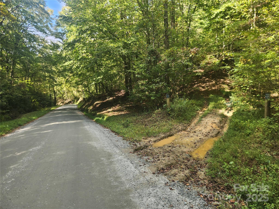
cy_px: 104
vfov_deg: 58.9
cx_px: 140
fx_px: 185
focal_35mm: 23
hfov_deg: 73.9
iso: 40
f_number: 1.8
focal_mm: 5.4
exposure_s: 1/180
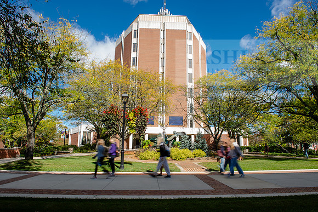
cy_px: 106
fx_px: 212
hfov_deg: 73.7
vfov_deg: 53.2
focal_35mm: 24
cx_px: 159
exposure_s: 1/10
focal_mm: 24
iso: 31
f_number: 16
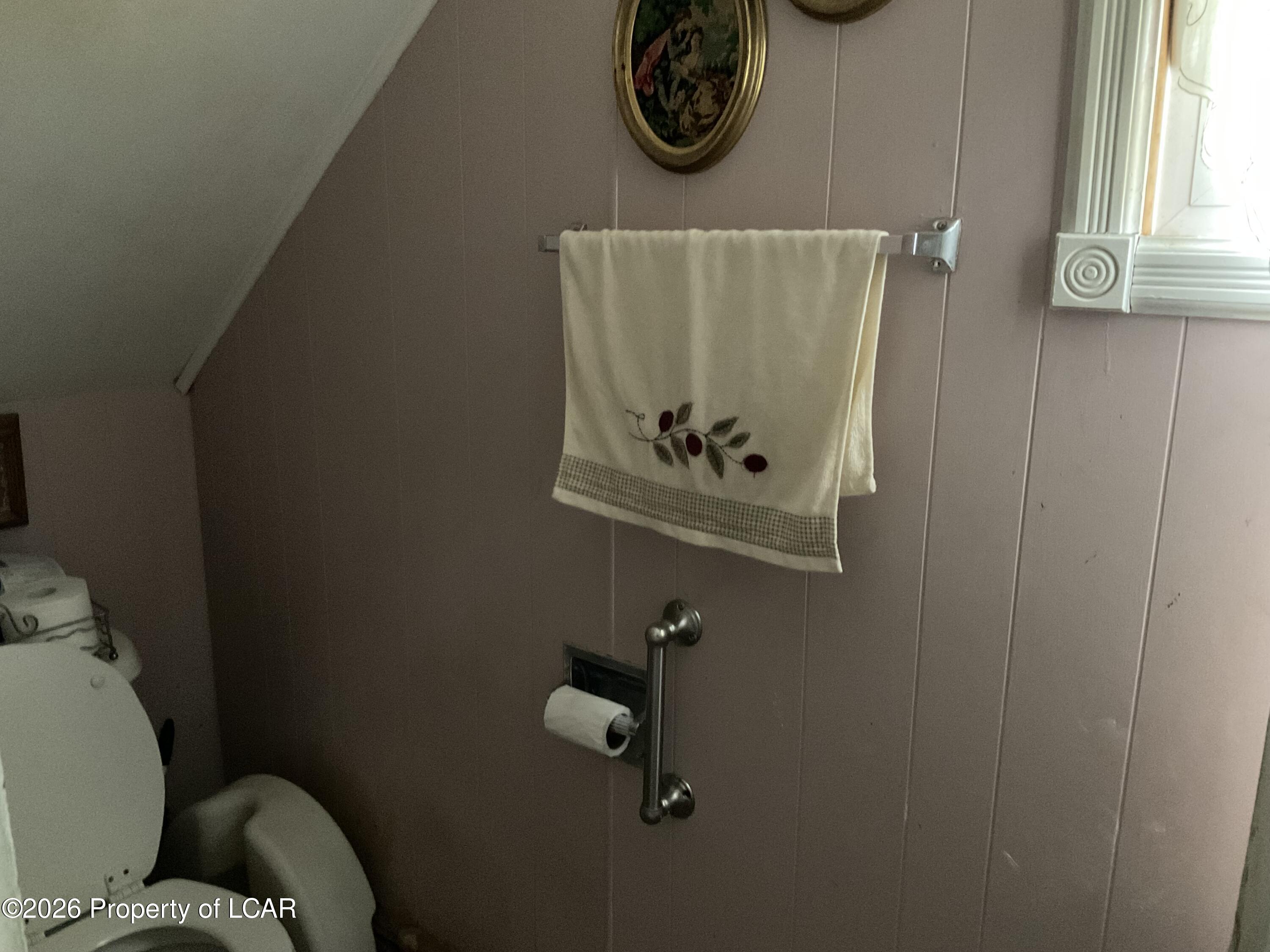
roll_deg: +0.2
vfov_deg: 48.2
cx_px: 635
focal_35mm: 29
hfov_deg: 61.7
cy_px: 476
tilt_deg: -13.0
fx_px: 1064
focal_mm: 3
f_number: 1.8
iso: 500
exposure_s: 1/20
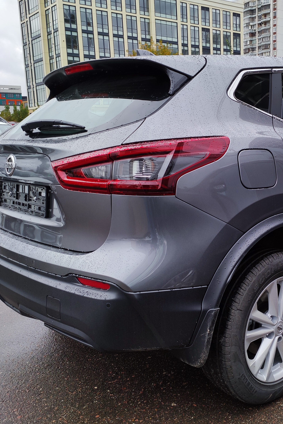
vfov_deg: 69.4
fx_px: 307
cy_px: 212
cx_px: 224
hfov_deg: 47.0
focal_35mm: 26
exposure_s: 1/280
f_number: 1.79
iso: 50
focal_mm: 4.74
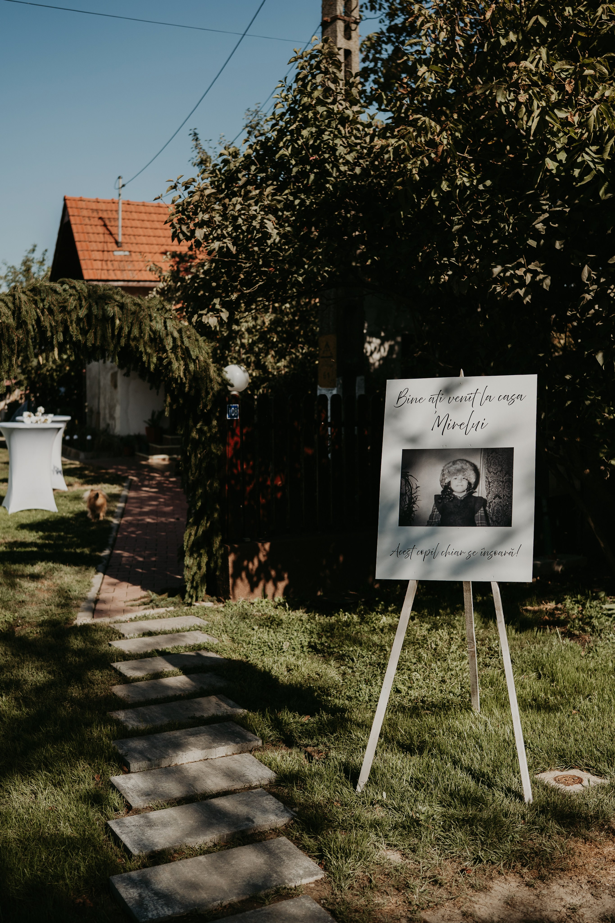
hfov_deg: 37.9
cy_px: 462
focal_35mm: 35
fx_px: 897
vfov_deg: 54.4
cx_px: 308
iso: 100
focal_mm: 35
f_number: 2.5
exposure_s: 1/3200
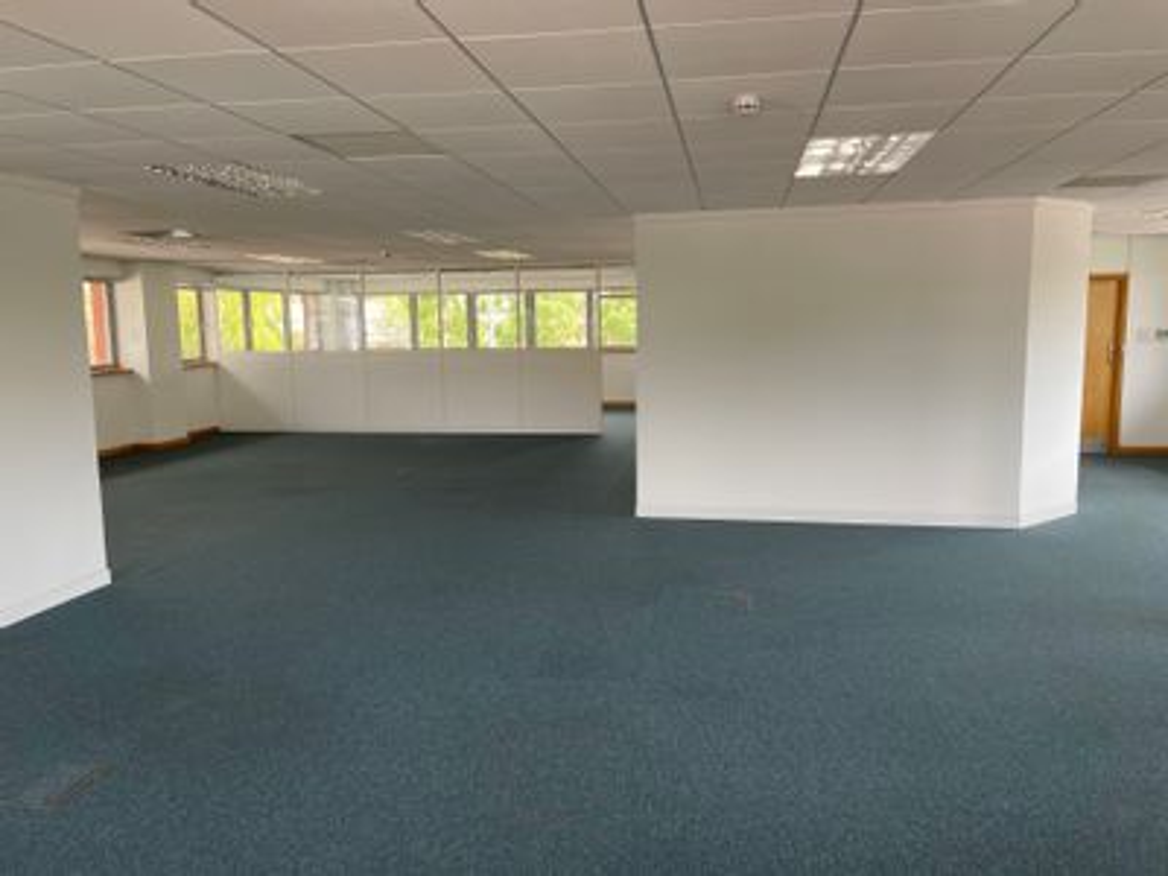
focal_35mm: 26
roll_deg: +0.7
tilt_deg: -6.8
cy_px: 438
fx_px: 877
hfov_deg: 67.3
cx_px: 584
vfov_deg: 53.1
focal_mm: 4.2
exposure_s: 1/121
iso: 80
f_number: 1.6
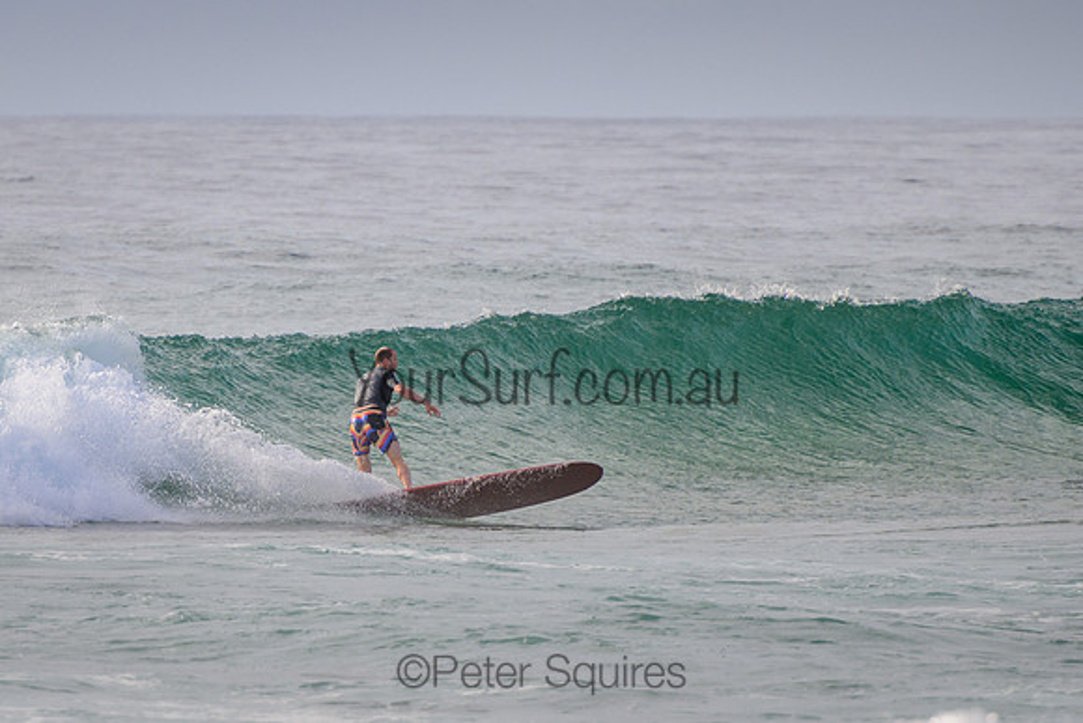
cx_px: 468
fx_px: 16554
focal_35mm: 550
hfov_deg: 3.7
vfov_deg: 2.5
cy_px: 397
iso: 320
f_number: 5.6
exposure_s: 1/2000
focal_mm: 400
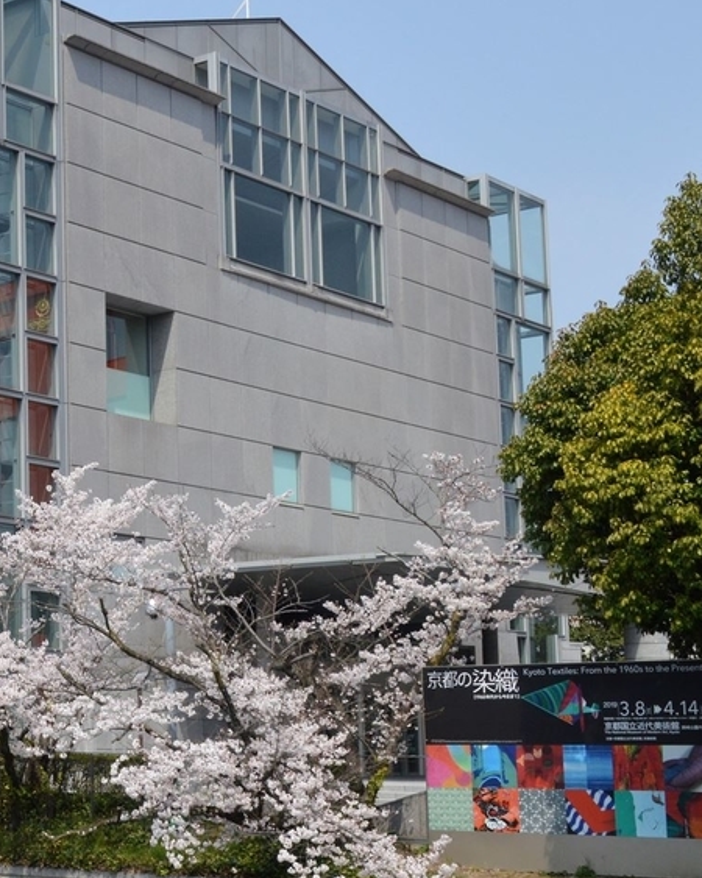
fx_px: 1715
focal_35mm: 66
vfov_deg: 28.7
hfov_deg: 21.2
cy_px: 480
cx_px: -190
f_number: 11
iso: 400
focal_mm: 22
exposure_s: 1/500
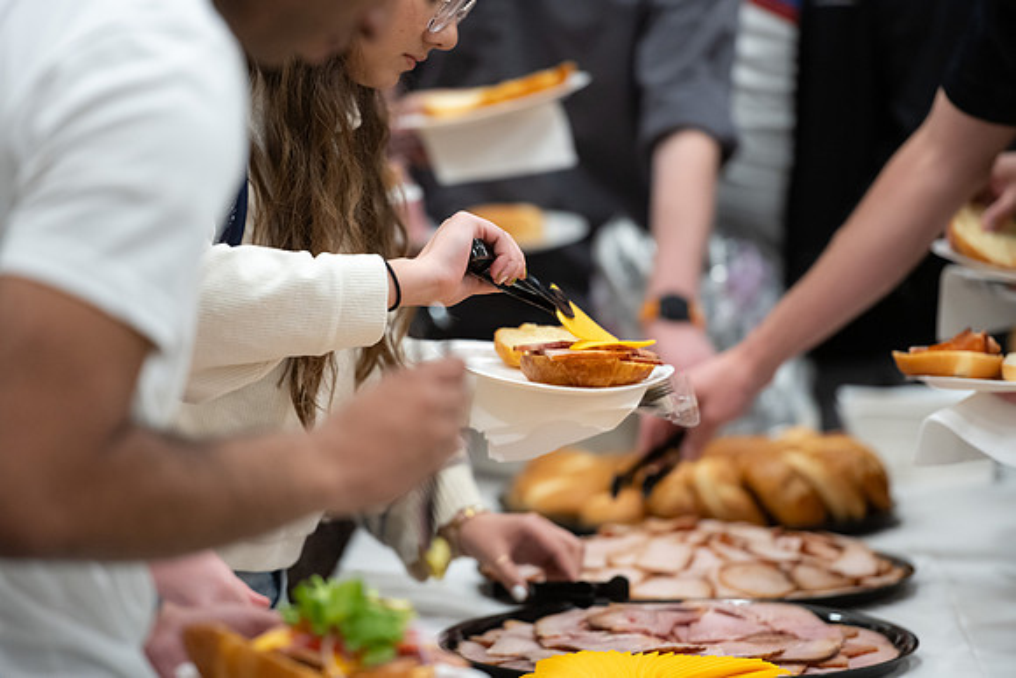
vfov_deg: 6.9
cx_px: 508
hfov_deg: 10.3
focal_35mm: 200
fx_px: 5646
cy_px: 339
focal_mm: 200
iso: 1000
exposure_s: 1/250
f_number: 2.8
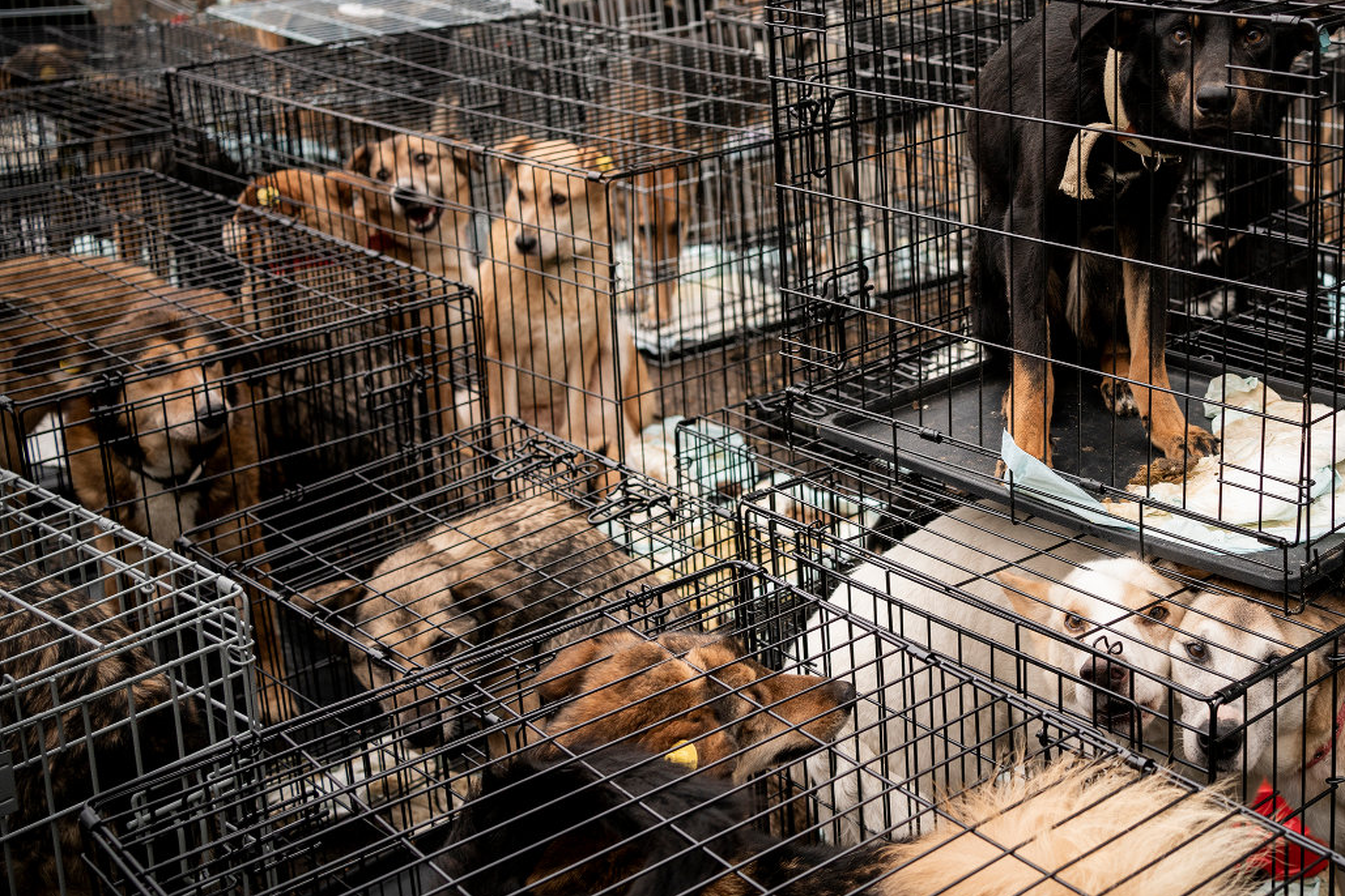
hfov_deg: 38.1
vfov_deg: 26.4
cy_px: 334
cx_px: 970
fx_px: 1905
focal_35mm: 51
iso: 400
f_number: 4.5
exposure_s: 1/1000
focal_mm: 35
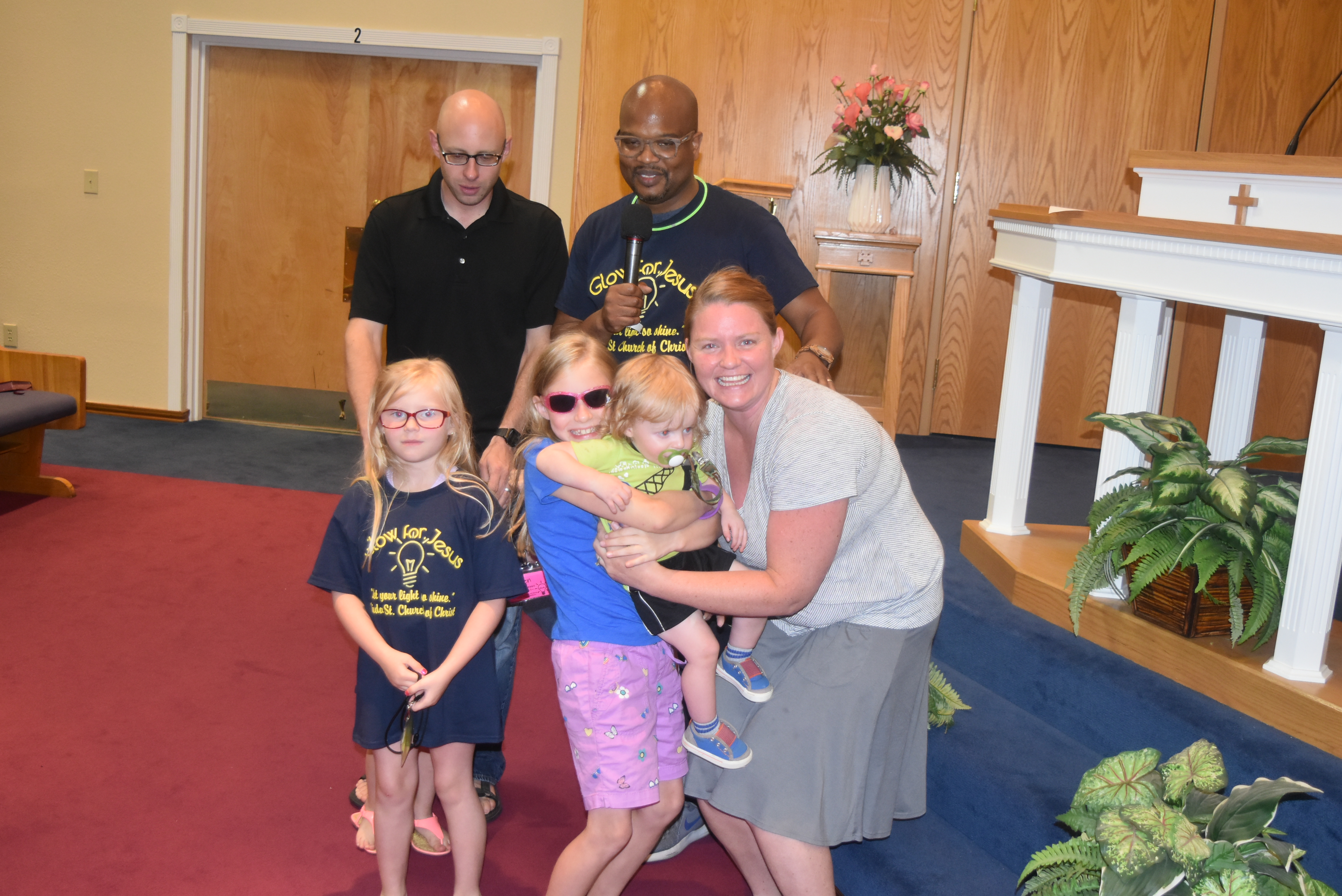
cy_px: 448
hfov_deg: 47.9
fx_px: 1510
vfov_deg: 33.0
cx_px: 671
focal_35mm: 40
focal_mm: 27
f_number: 4
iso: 1400
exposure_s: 1/60
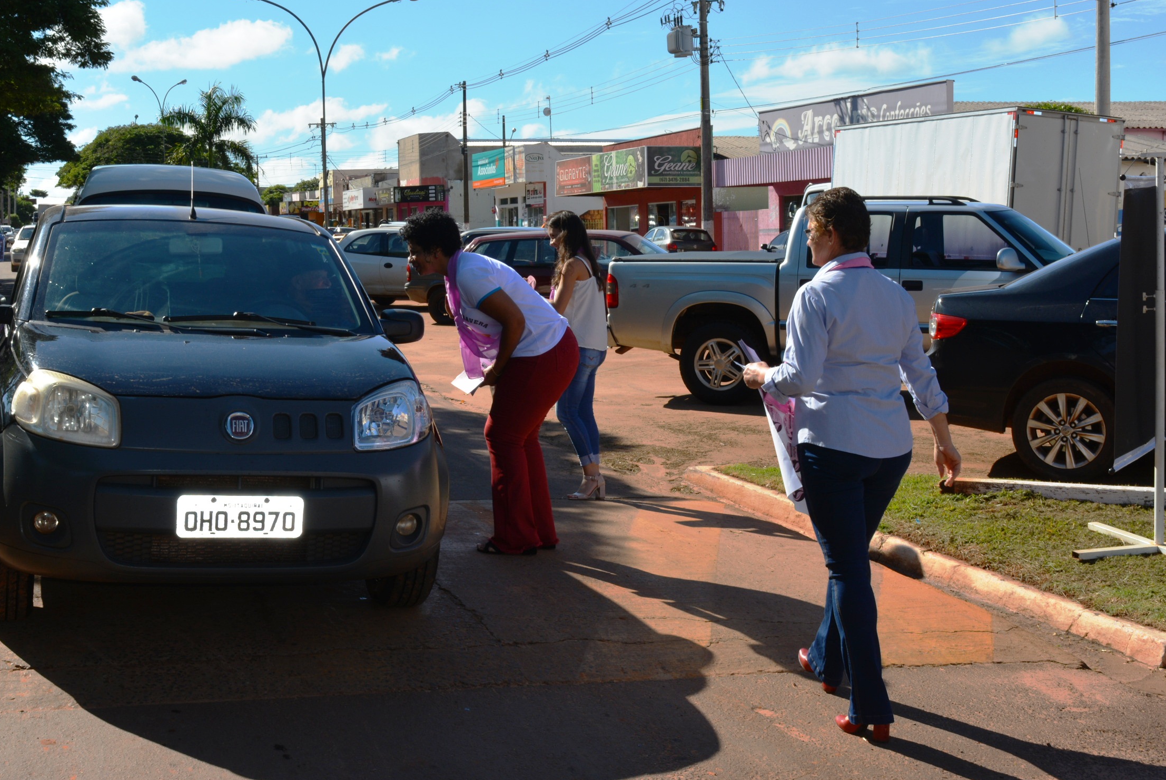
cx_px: 410
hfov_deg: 38.7
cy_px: 255
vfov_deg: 26.5
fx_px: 1643
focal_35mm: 51
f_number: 13
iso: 100
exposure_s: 1/200
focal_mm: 25
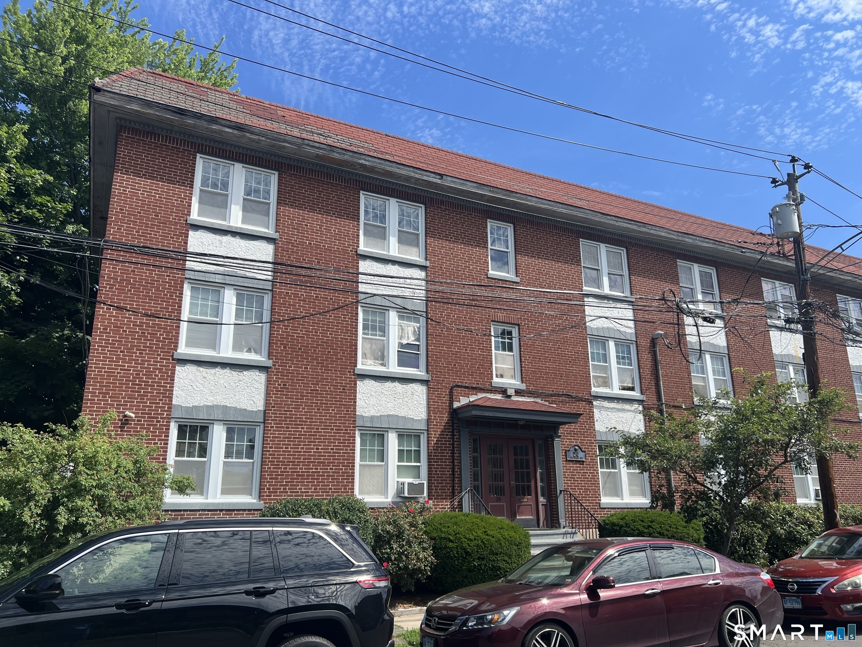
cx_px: 431
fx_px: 647
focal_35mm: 26
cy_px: 324
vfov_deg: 53.1
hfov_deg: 67.3
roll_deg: +1.0
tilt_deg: +16.3
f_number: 1.5
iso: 50
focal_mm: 5.7
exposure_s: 1/3571
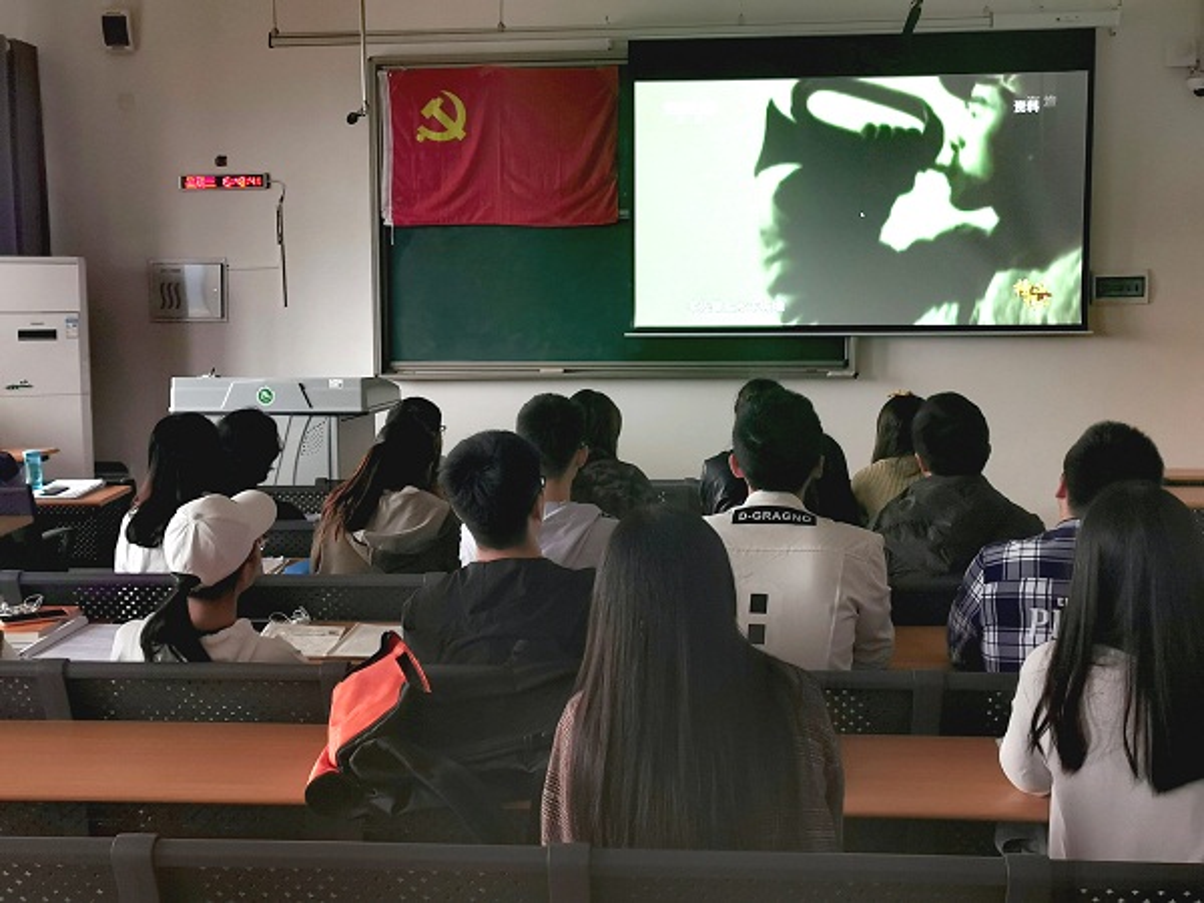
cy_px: 452
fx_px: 1496
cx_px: 602
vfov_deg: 33.6
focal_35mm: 43
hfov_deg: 43.9
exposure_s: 1/120
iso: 160
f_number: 1.6
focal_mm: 5.56
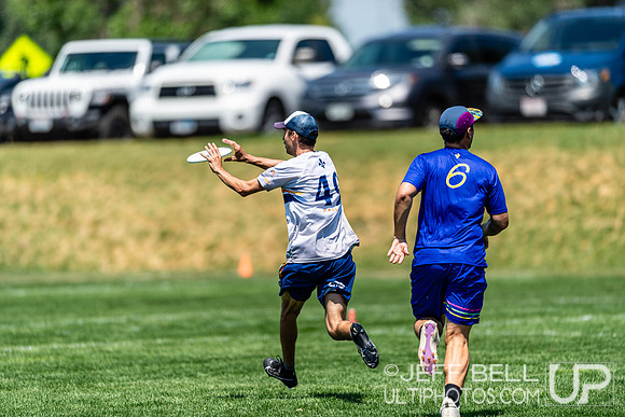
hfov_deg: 5.2
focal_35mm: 400
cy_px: 208
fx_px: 6946
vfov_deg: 3.4
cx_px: 312
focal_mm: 400
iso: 100
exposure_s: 1/2500
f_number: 2.8
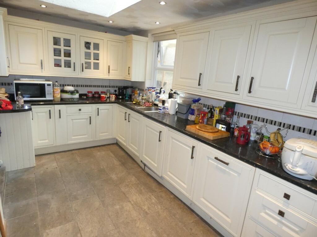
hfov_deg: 81.7
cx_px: 158
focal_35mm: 20
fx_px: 183
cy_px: 118
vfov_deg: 66.0
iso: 400
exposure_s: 1/60
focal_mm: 3.6
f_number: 2.8
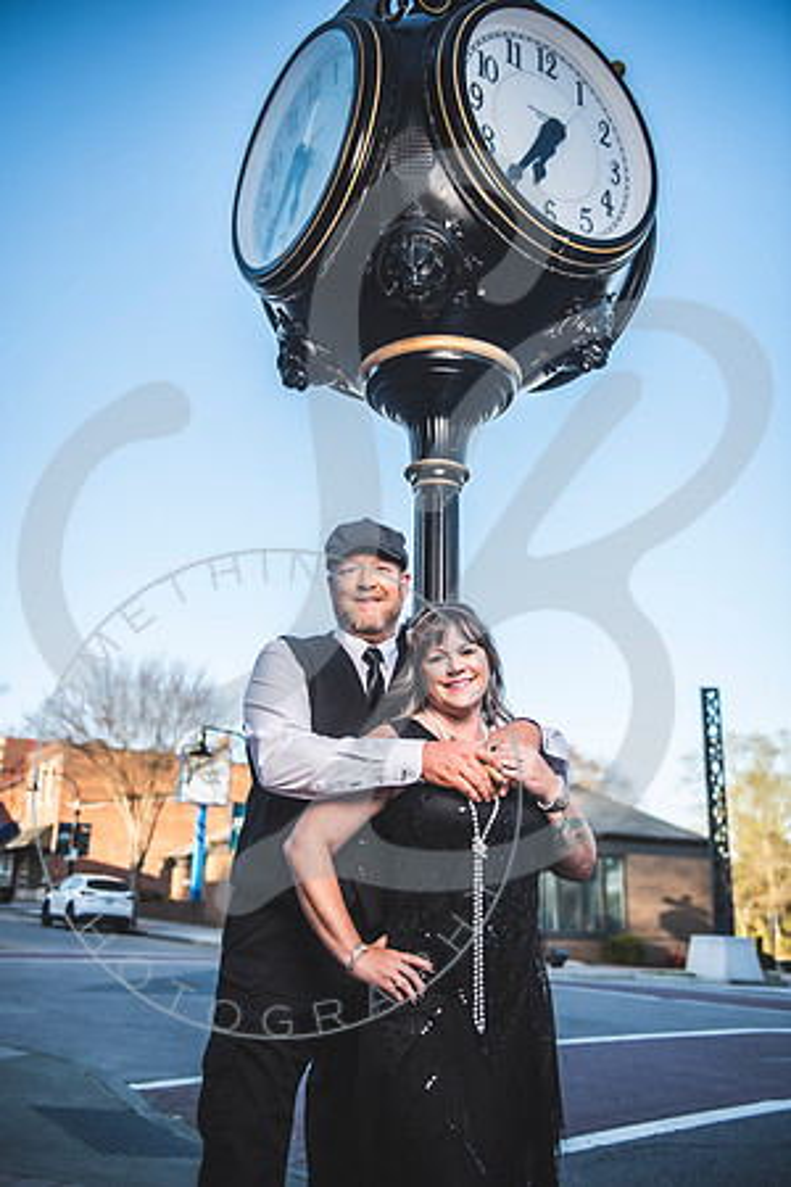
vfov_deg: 58.7
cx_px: 396
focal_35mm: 32
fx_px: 1055
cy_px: 594
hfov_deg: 41.1
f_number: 2.8
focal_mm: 32
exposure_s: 1/500
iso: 100
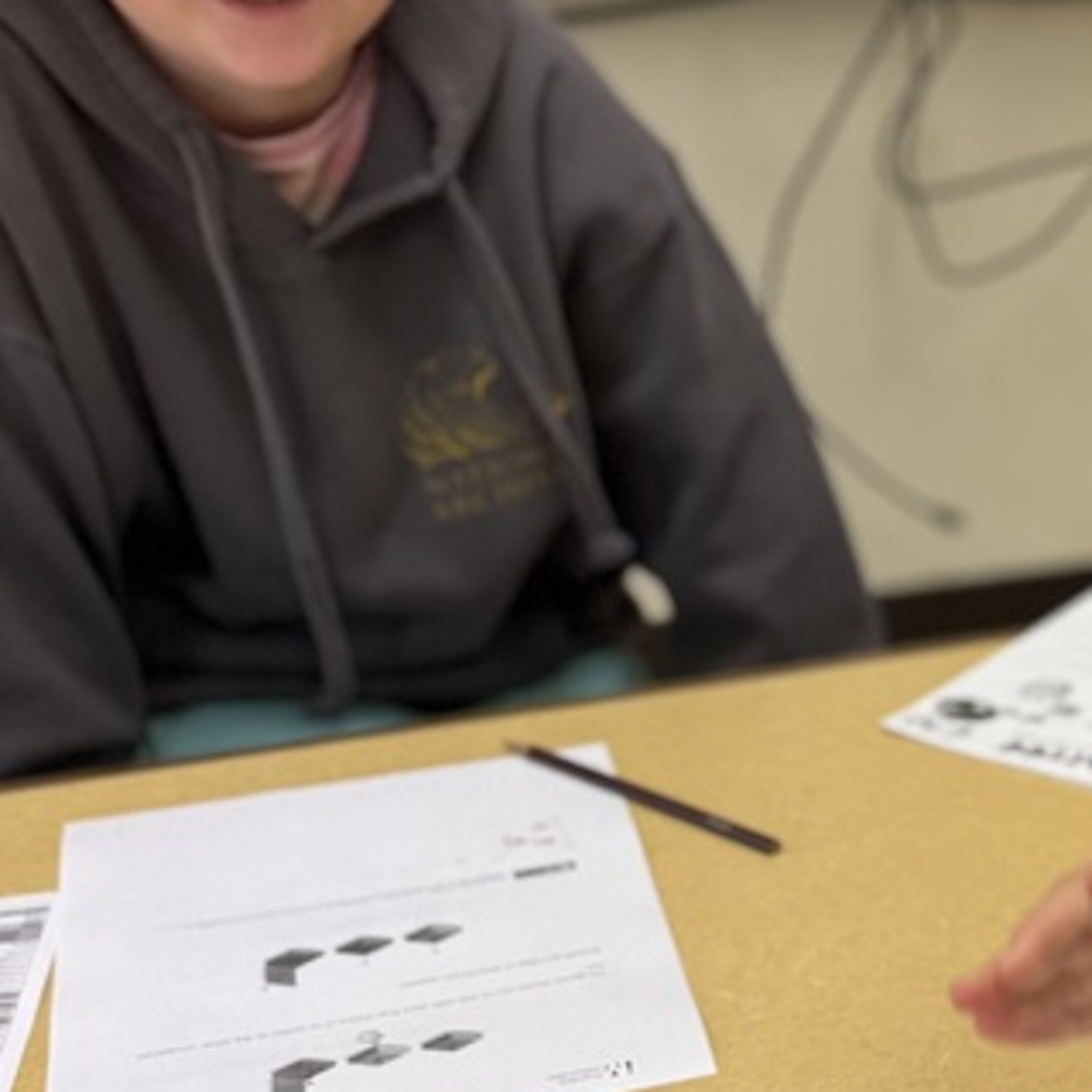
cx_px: 1308
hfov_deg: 23.2
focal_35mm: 68
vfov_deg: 25.2
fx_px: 2427
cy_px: 746
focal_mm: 6.76
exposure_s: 1/120
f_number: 1.78
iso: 80
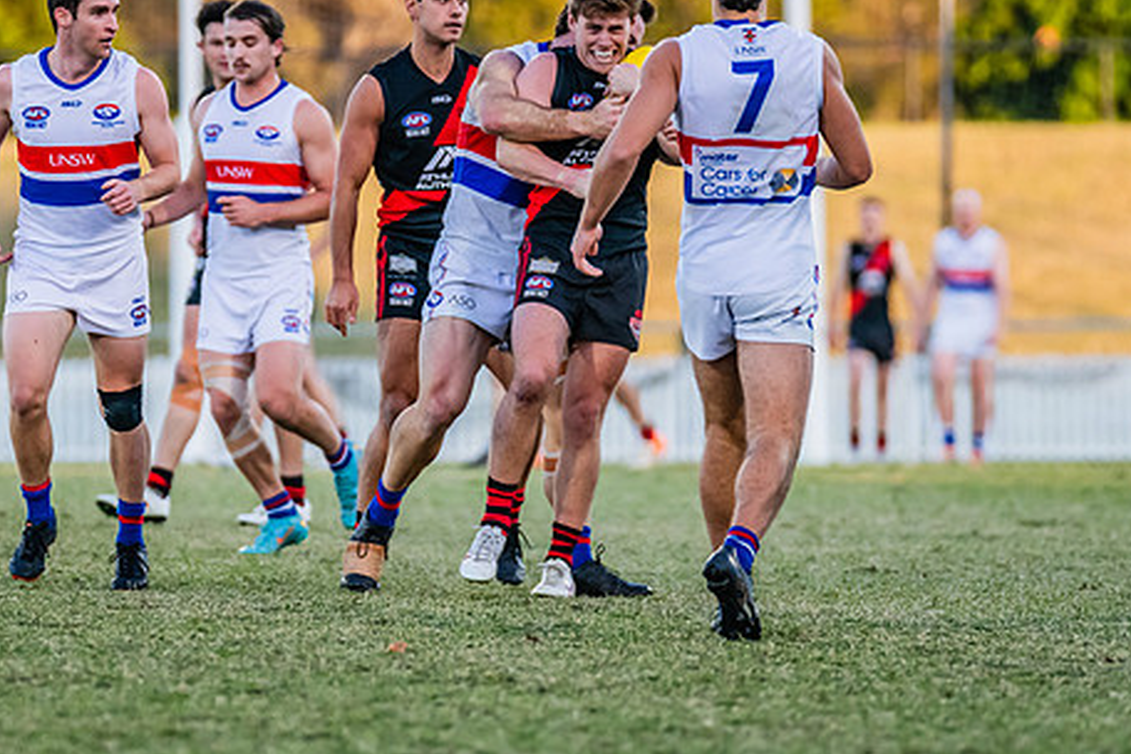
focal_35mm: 469
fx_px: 14733
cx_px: 503
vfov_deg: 2.9
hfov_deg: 4.4
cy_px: 286
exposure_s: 1/1600
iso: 1600
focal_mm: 290
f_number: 4
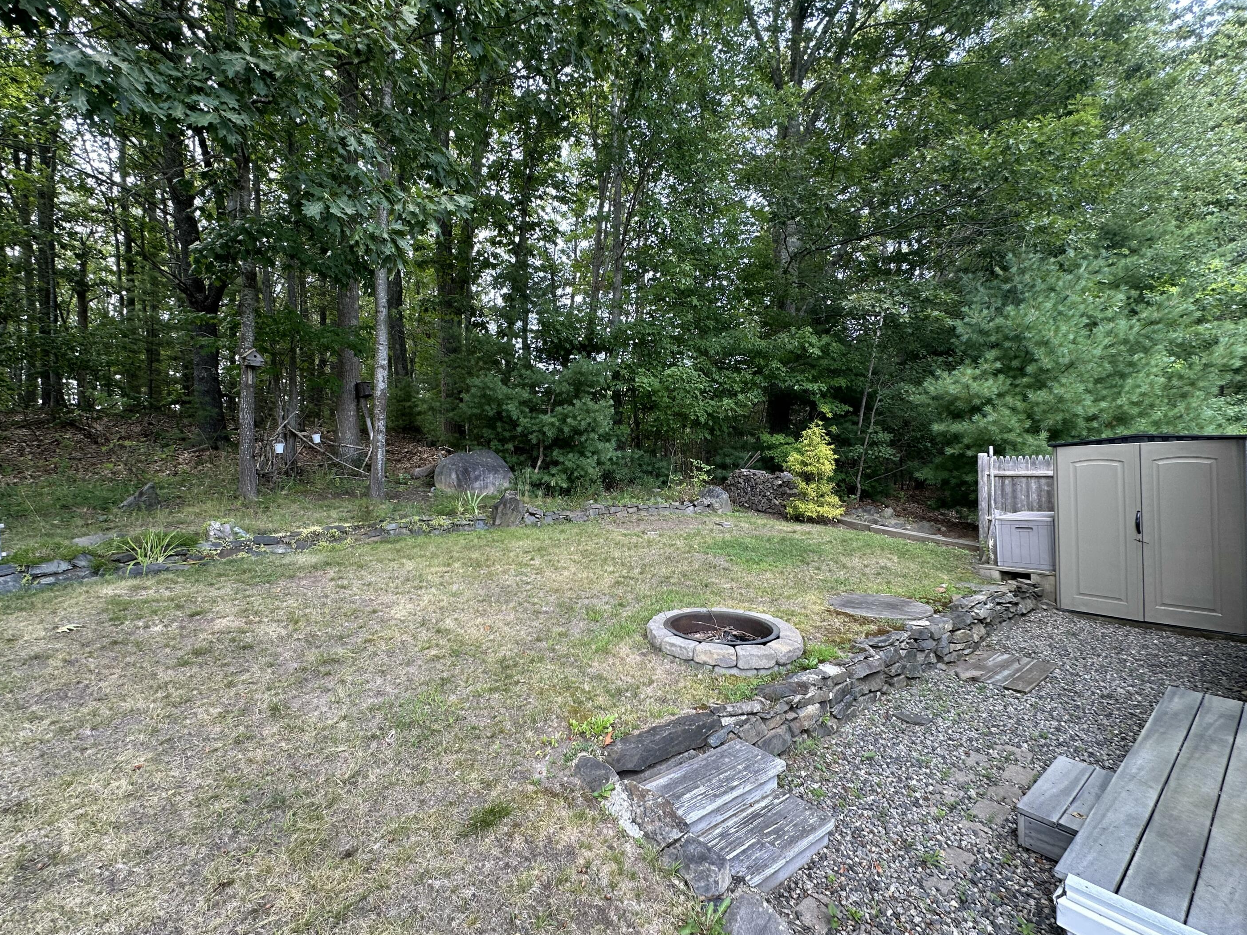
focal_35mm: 15
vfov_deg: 81.7
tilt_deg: +0.4
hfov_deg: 98.0
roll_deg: +0.8
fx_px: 540
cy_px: 474
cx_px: 582
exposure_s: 1/99
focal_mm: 2.22
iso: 64
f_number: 2.2
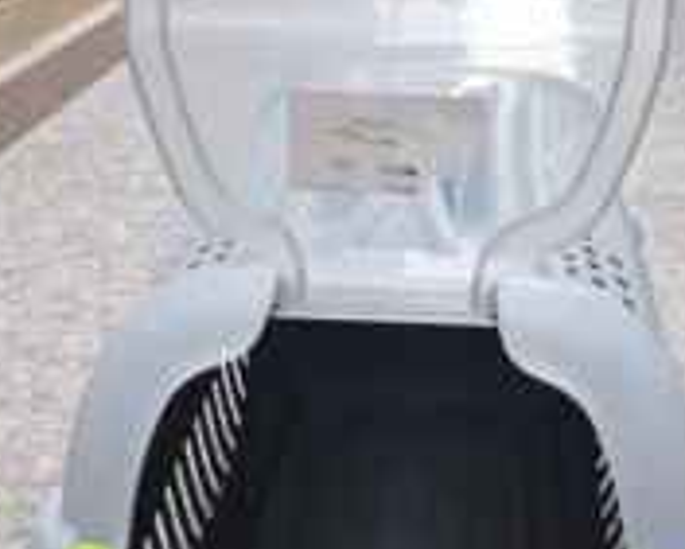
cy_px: 300
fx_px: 1035
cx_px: 397
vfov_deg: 29.7
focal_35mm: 51
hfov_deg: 36.6
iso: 40
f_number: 1.8
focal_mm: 5.54
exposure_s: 1/100
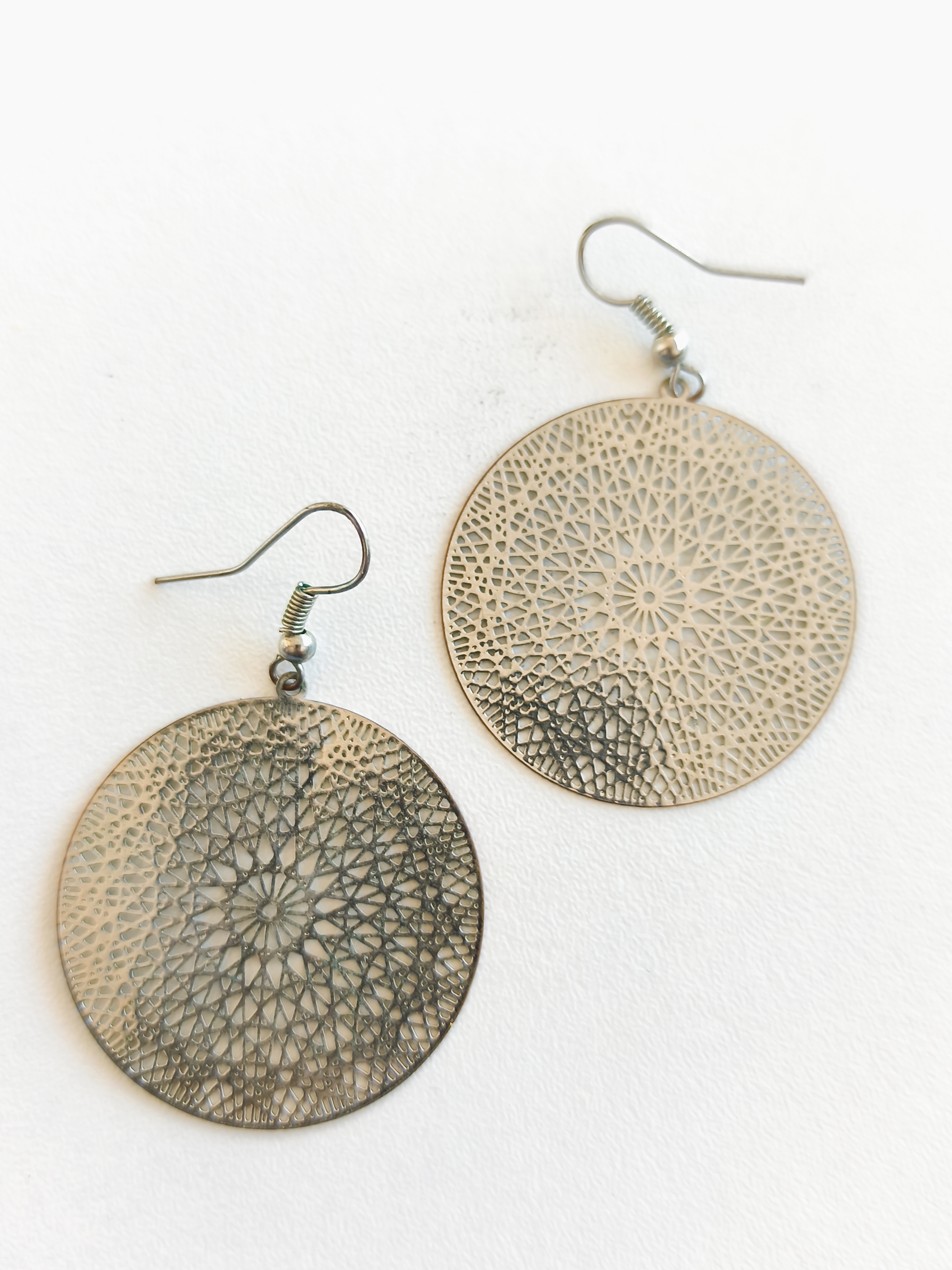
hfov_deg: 44.2
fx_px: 1173
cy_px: 635
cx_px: 476
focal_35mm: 32
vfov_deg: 56.8
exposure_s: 1/10
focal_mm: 6.14
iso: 50
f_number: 1.65
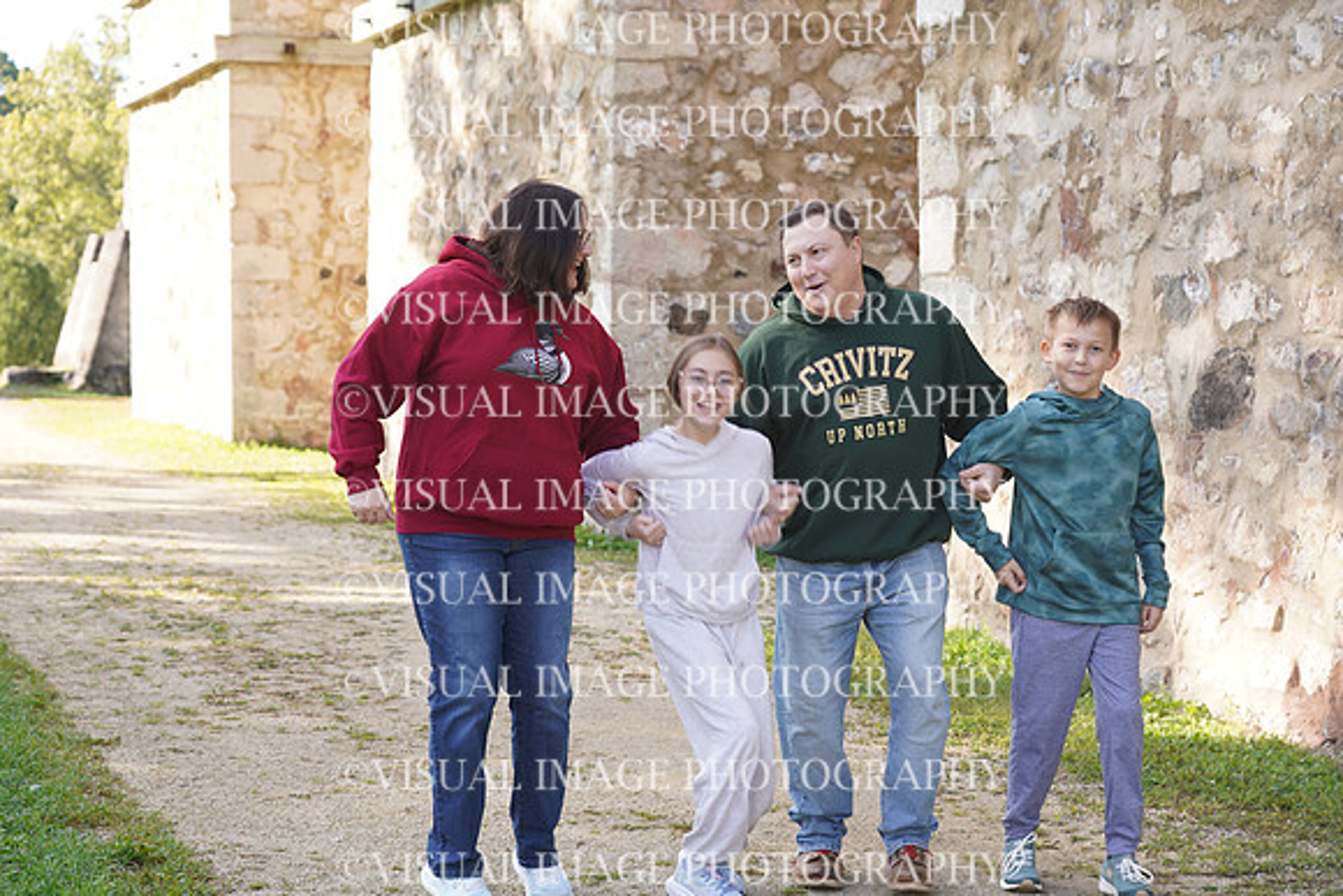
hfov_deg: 29.2
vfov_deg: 19.7
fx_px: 2575
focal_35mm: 69
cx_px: 672
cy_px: 448
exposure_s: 1/100
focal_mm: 69
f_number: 5
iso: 125
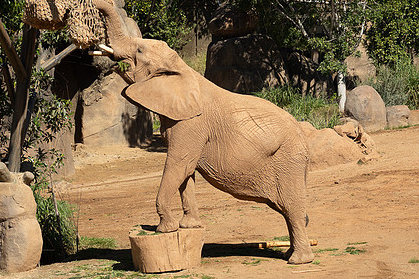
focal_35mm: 192
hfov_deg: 10.7
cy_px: 92
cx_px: 213
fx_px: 2234
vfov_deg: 7.1
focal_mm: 138.6
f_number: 6.3
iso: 800
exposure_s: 1/2000
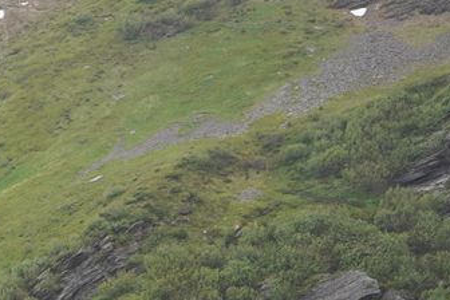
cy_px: 486
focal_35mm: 143
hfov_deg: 10.4
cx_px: -883
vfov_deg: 9.3
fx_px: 1787
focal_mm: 24
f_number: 6.3
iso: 100
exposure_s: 1/100
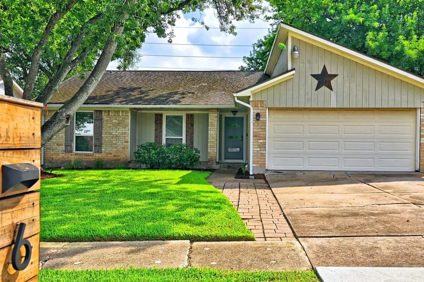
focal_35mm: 33
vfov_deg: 39.9
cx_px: 217
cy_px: 148
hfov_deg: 57.3
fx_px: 388
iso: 400
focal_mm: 30
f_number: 8
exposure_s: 1/640
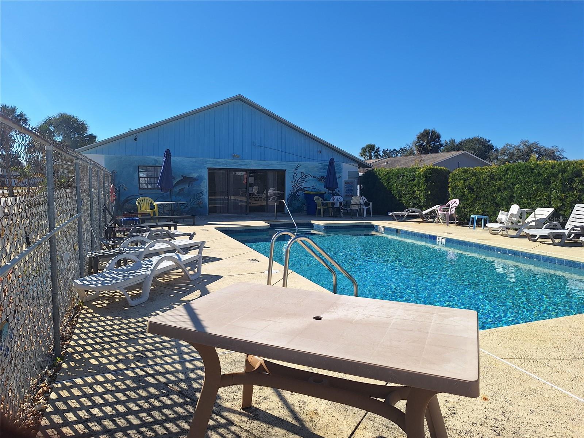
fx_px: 388
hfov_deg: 73.9
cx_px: 292
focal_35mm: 23
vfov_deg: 58.9
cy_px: 219
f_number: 1.8
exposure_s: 1/3257
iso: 40
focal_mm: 5.54
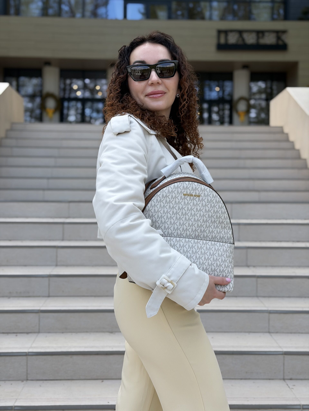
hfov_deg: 30.3
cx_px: 154
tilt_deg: -0.6
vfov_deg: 39.7
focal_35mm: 48
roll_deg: -0.1
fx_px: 571
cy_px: 206
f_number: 1.78
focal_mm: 6.76
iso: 64
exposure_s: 1/1353
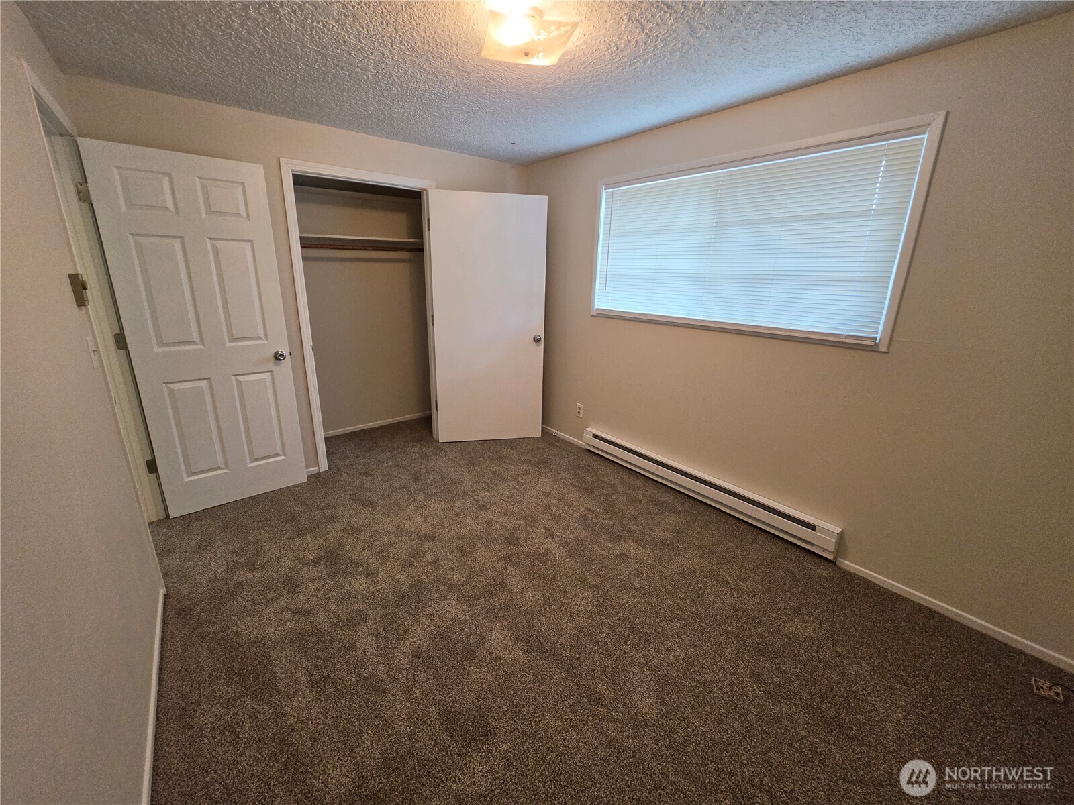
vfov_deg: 89.9
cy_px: 402
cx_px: 537
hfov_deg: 106.2
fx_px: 403
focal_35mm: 13
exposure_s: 1/120
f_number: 1.9
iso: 160
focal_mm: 2.2
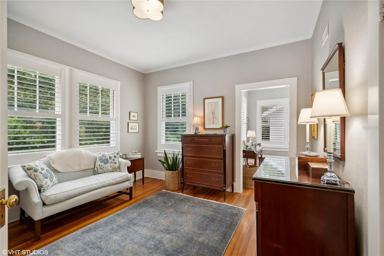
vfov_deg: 77.3
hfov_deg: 100.4
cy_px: 128
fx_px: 160
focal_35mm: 15
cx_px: 192
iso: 200
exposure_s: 1/10
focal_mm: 10
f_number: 8
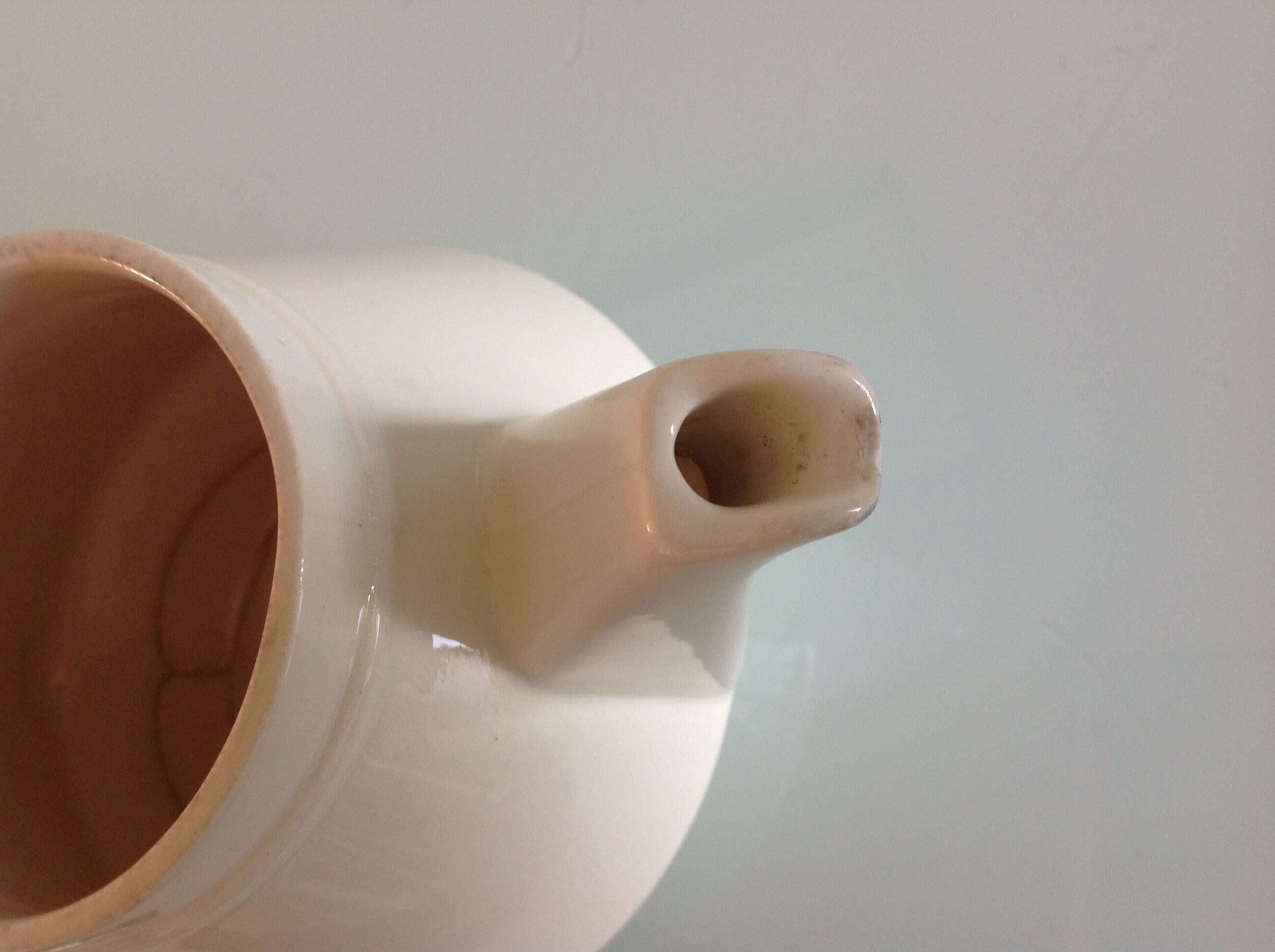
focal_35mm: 35
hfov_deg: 52.7
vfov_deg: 40.6
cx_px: 638
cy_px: 476
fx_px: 1287
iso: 50
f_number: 2.4
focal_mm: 4.28
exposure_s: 1/17
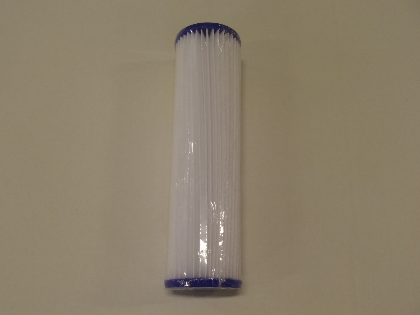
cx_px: 210
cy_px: 158
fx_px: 449
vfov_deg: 38.7
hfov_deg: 50.1
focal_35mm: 37
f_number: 4.7
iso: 200
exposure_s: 1/25
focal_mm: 6.64
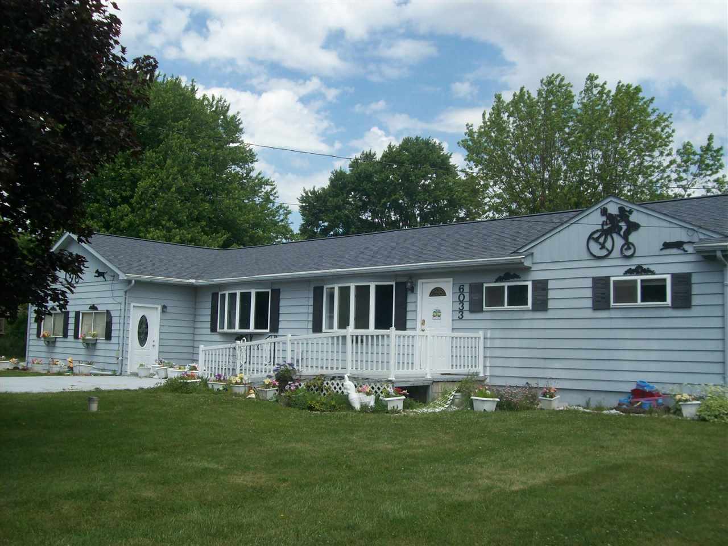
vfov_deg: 39.6
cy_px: 273
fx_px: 757
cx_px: 364
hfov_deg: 51.4
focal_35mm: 36
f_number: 4.8
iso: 80
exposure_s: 1/601
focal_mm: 6
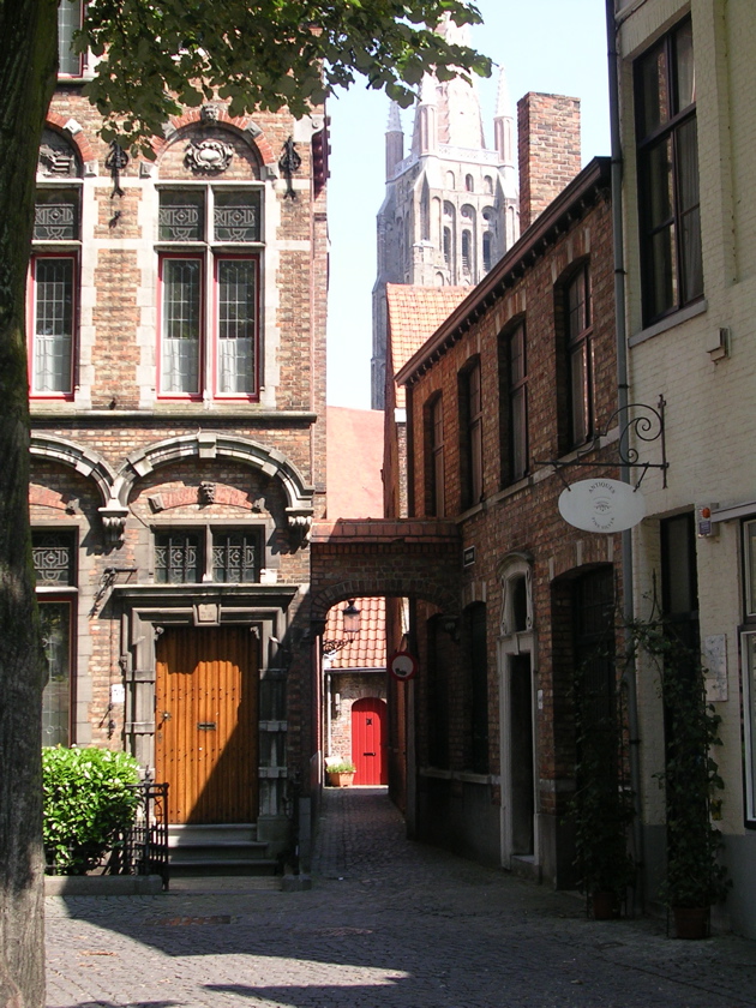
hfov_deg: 24.4
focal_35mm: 60
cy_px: 504
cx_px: 378
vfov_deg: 32.2
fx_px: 1747
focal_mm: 9.1
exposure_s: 1/240
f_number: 3.4
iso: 50
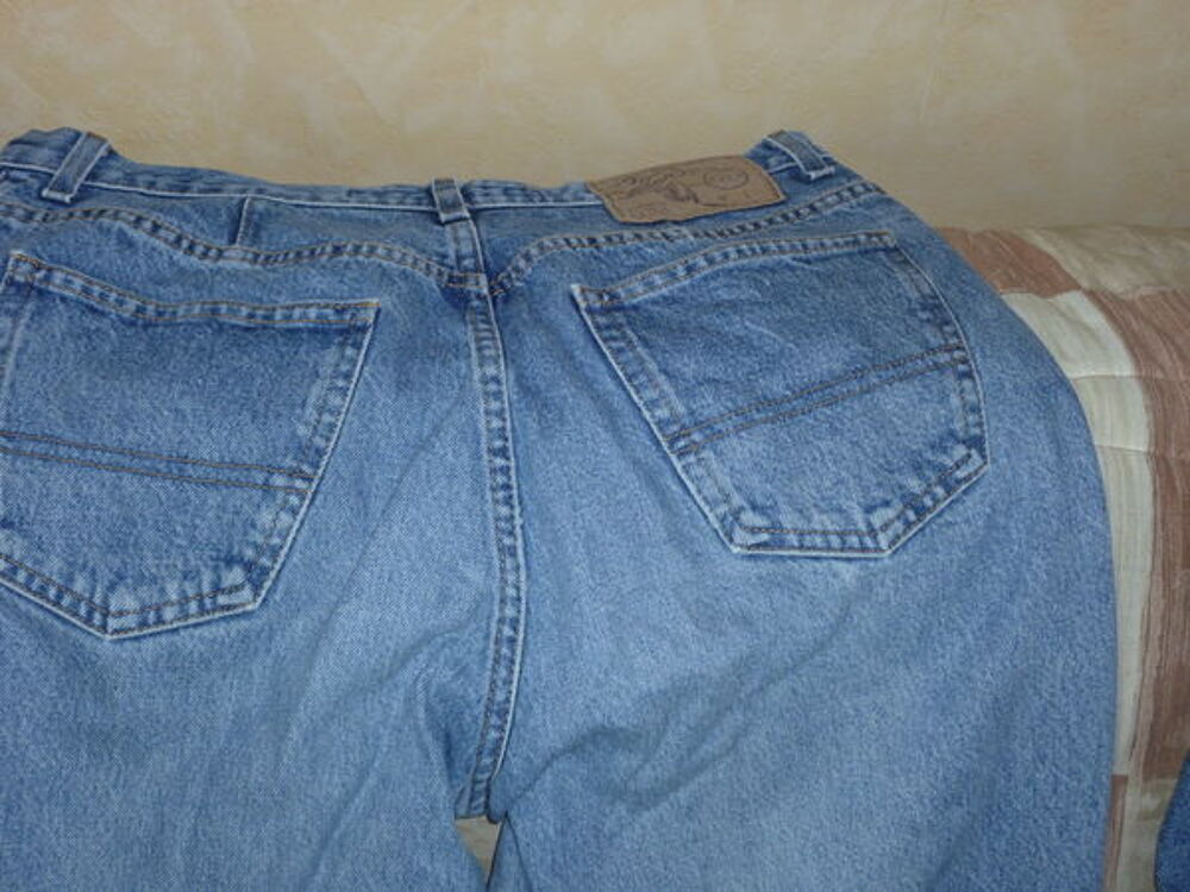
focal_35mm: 40
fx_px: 1375
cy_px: 446
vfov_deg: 36.0
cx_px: 595
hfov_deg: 46.8
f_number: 4
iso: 125
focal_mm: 7.2
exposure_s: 1/30
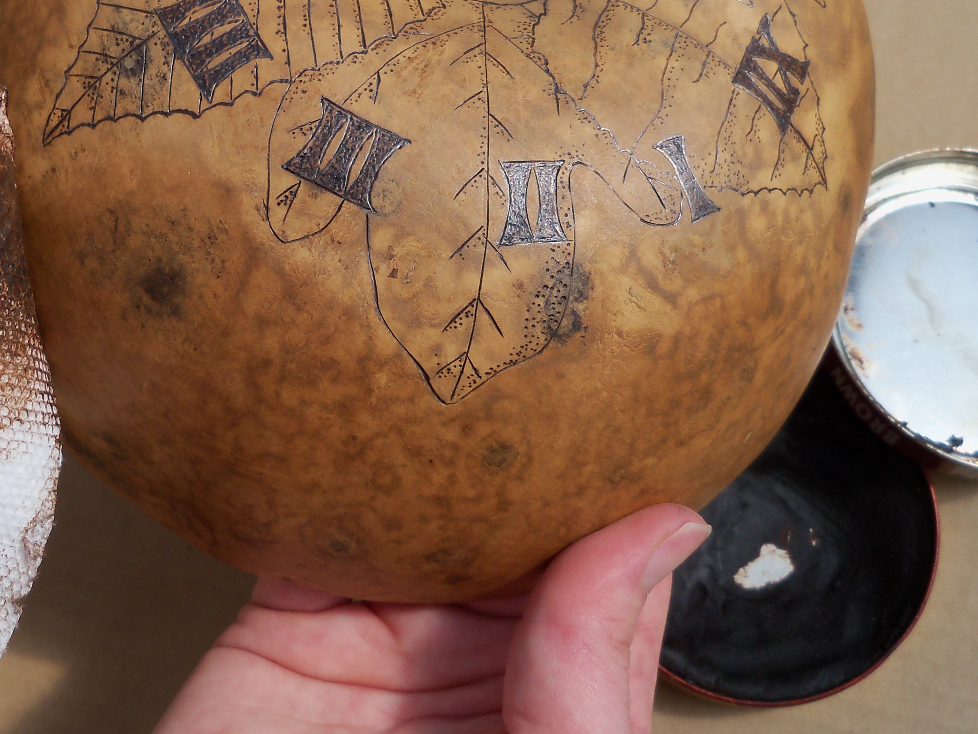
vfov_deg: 28.4
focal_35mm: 51
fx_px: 1441
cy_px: 266
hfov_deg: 37.4
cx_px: 426
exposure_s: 1/800
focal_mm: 6.2
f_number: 3.5
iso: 80
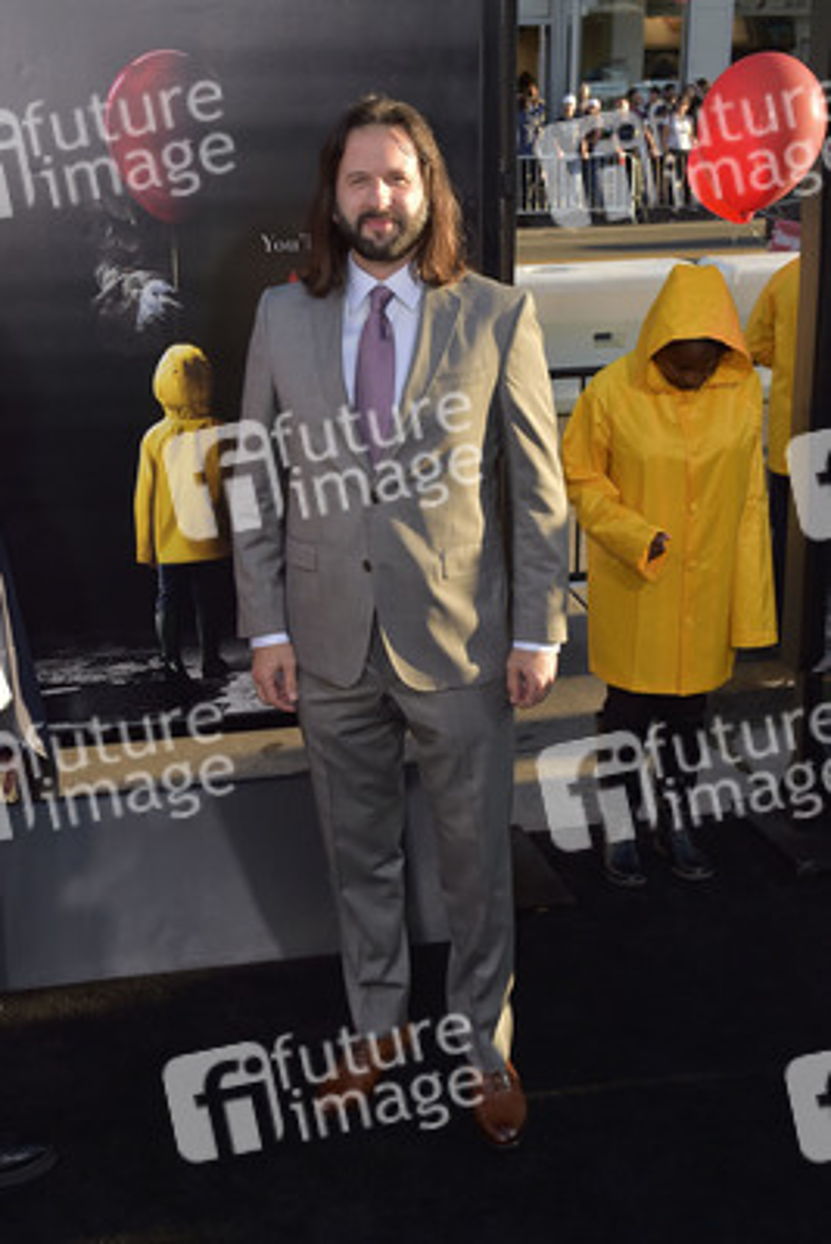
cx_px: 416
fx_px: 1453
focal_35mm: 42
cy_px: 622
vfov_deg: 46.4
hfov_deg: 31.9
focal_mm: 42
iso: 500
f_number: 6.3
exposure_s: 1/320
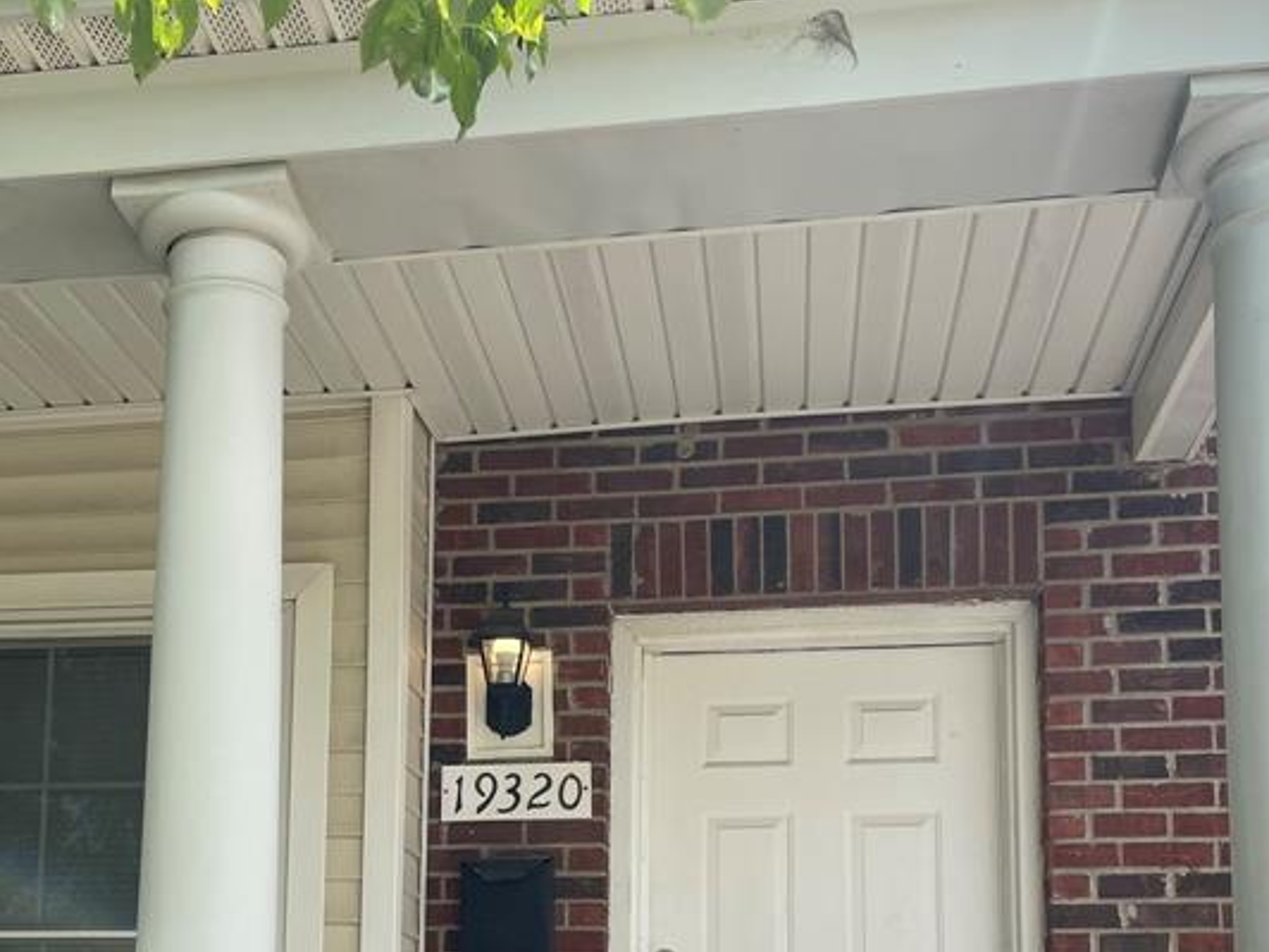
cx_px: 420
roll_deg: -1.6
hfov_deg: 37.8
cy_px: 876
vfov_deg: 27.9
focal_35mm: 50
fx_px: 1833
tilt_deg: +8.5
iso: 32
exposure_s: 1/1024
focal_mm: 4.2
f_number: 1.6
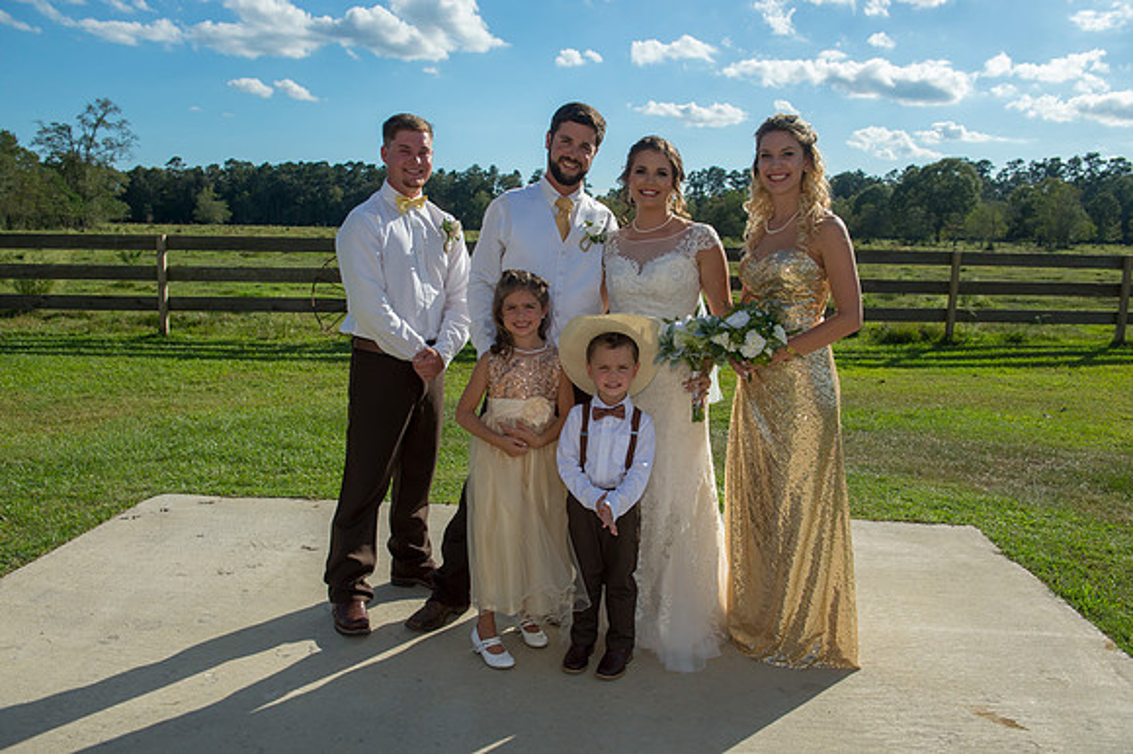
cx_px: 566
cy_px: 377
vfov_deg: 44.9
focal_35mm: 29
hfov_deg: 63.7
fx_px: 912
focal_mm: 29
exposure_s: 1/1250
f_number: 6.3
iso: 200
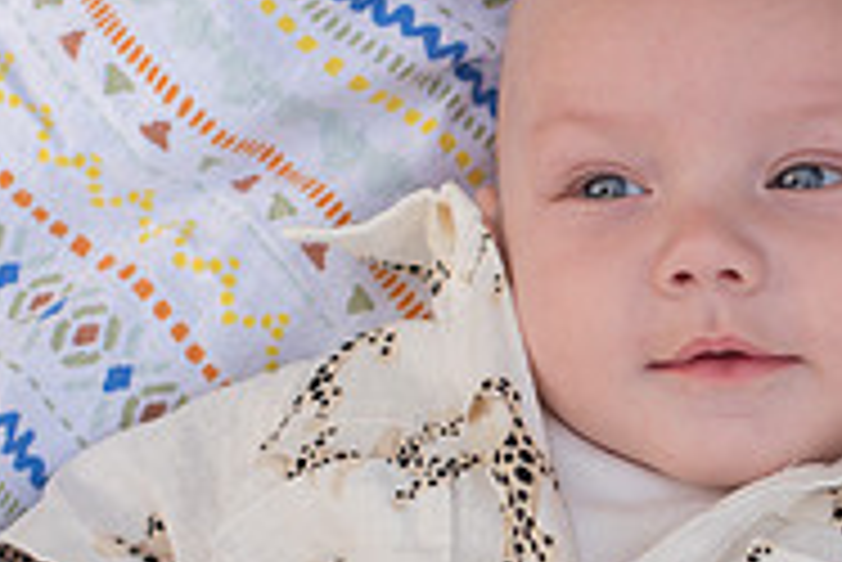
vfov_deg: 8.8
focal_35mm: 155
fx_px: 3628
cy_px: 519
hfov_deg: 13.1
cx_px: 761
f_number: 4
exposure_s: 1/320
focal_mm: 50
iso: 125
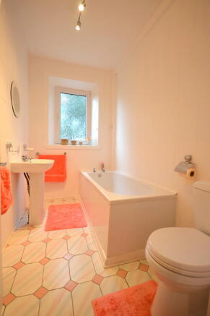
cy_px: 158
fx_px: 131
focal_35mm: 15
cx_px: 105
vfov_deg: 100.4
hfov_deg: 77.3
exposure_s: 1/60
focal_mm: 10
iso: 400
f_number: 4
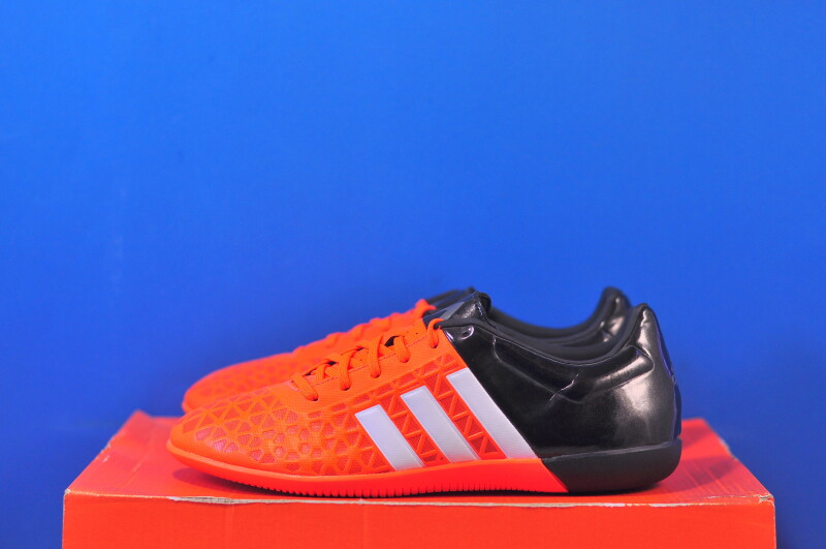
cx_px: 413
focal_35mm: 75
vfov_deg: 18.1
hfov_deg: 27.0
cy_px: 274
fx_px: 1718
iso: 250
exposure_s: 1/320
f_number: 2.5
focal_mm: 50
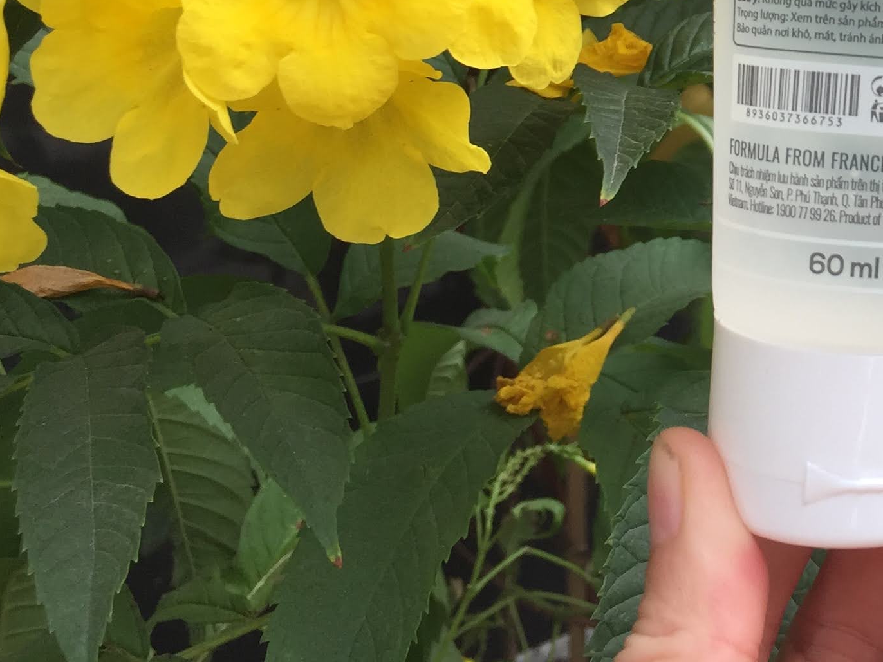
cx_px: 996
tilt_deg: -9.4
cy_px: -105
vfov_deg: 20.1
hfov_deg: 25.8
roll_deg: -1.2
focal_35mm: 69
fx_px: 1760
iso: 32
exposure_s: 1/253
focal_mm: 4.15
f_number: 2.2
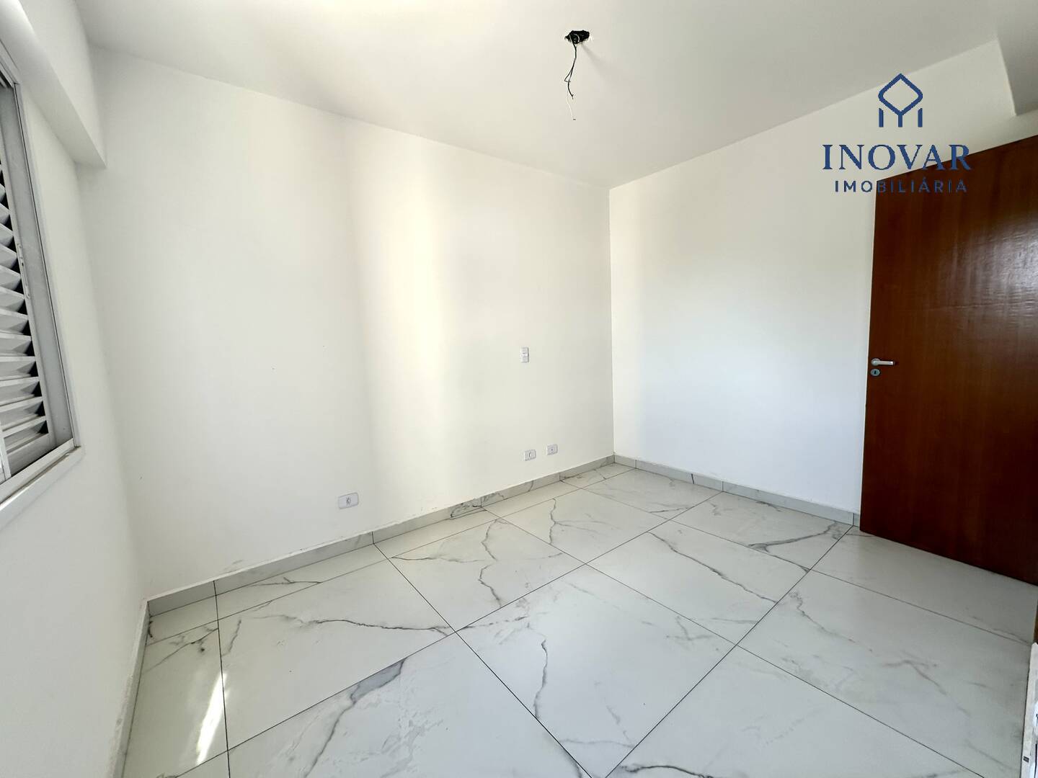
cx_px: 519
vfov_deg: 85.7
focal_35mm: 14
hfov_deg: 102.1
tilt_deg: -6.8
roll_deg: +2.3
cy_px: 389
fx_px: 420
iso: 40
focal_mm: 2.22
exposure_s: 1/107
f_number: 2.2
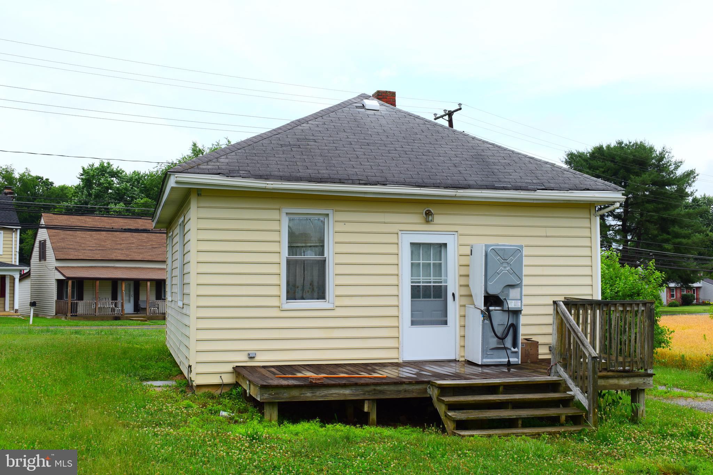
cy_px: 238
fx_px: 772
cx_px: 356
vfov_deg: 34.2
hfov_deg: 49.6
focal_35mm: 39
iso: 100
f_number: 8
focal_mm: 26
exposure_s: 1/250
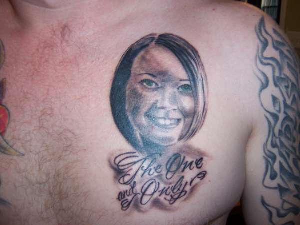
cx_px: 150
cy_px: 112
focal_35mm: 33
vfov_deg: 42.9
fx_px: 286
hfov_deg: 55.4
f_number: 2.8
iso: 140
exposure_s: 1/60
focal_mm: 5.5
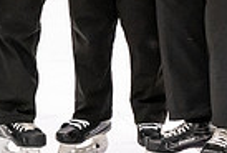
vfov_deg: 2.6
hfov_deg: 3.9
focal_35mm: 527
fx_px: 3330
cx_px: 131
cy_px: -111
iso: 3200
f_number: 2.8
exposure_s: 1/800
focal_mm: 116
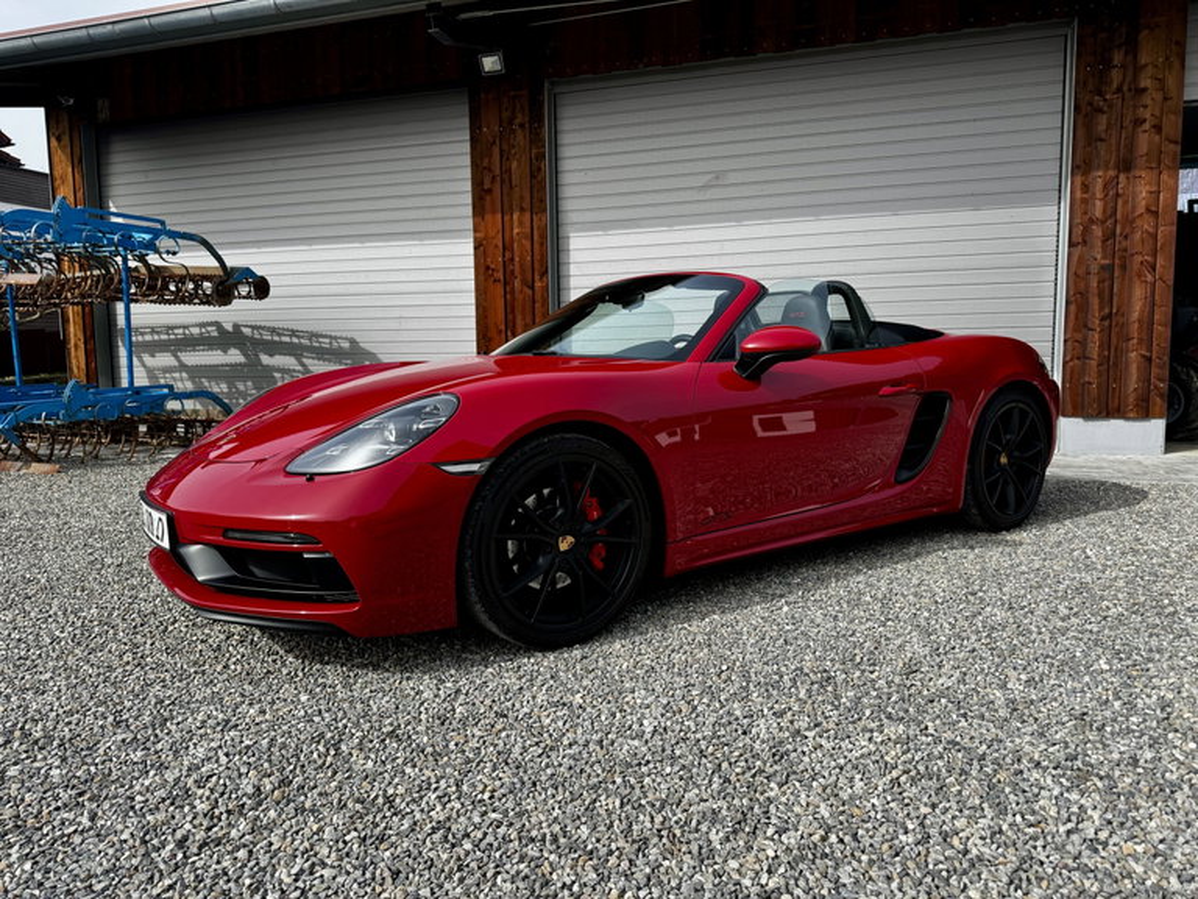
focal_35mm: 24
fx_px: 831
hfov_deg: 71.6
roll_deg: +1.3
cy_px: 450
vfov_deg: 56.8
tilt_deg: -5.7
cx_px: 599
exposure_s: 1/3413
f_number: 1.78
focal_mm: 6.76
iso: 80
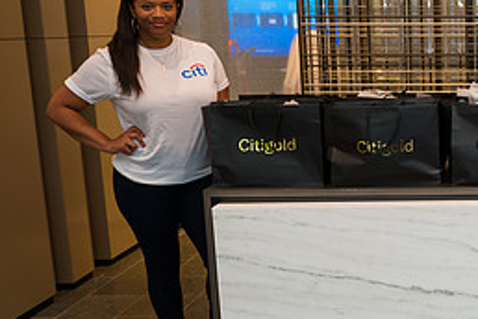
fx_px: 717
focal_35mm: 54
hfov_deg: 32.4
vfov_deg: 25.1
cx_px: 526
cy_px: 156
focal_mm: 24
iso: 400
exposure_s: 1/200
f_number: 3.2
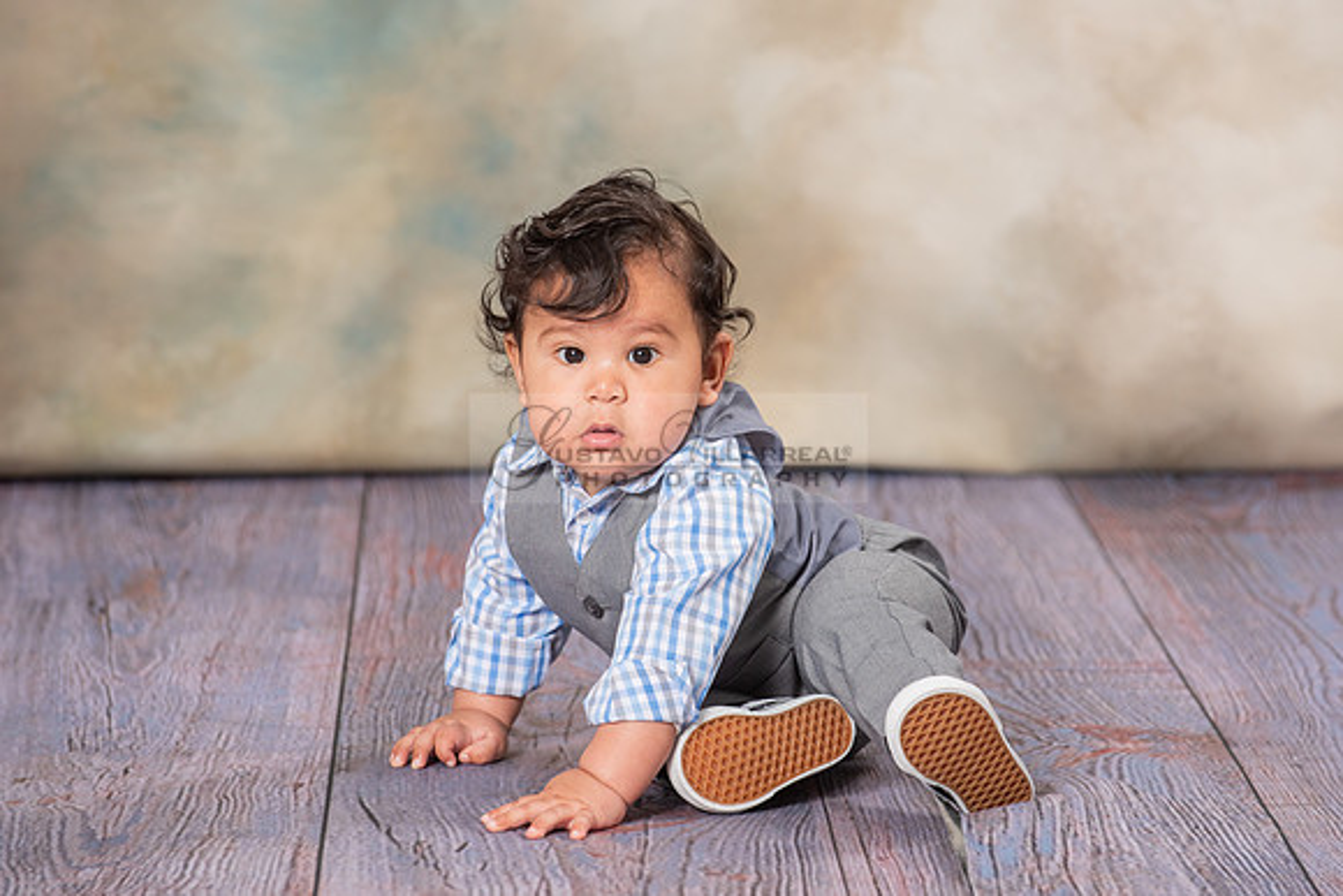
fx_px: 7186
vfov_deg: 7.1
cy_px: 447
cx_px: 698
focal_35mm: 193
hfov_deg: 10.7
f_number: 5.6
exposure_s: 1/125
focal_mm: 180
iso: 200
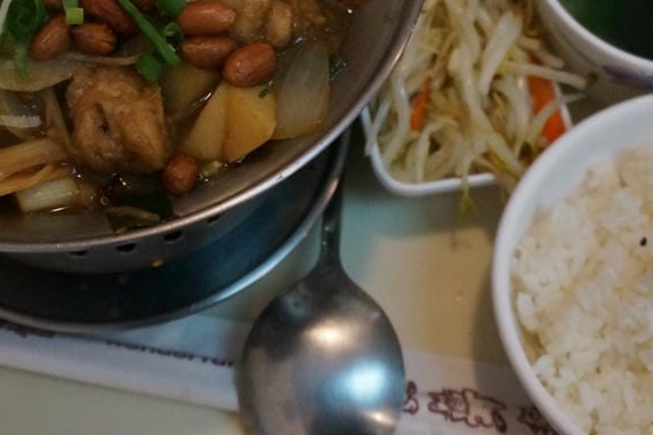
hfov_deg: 30.4
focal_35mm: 66
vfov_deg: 20.3
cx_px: 259
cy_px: 70
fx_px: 1198
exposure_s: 1/125
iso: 3200
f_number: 4
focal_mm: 21
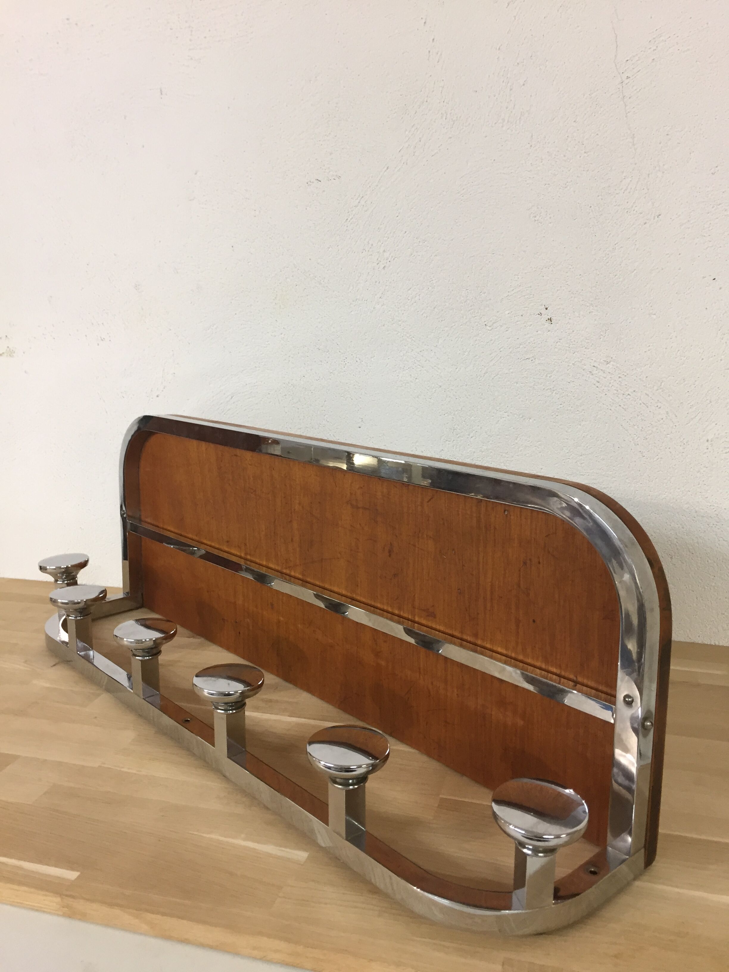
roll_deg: +0.6
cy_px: 486
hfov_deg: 48.2
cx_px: 364
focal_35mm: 29
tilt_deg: -12.4
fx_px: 814
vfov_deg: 61.7
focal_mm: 4.15
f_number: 2.2
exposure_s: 1/33
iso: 125
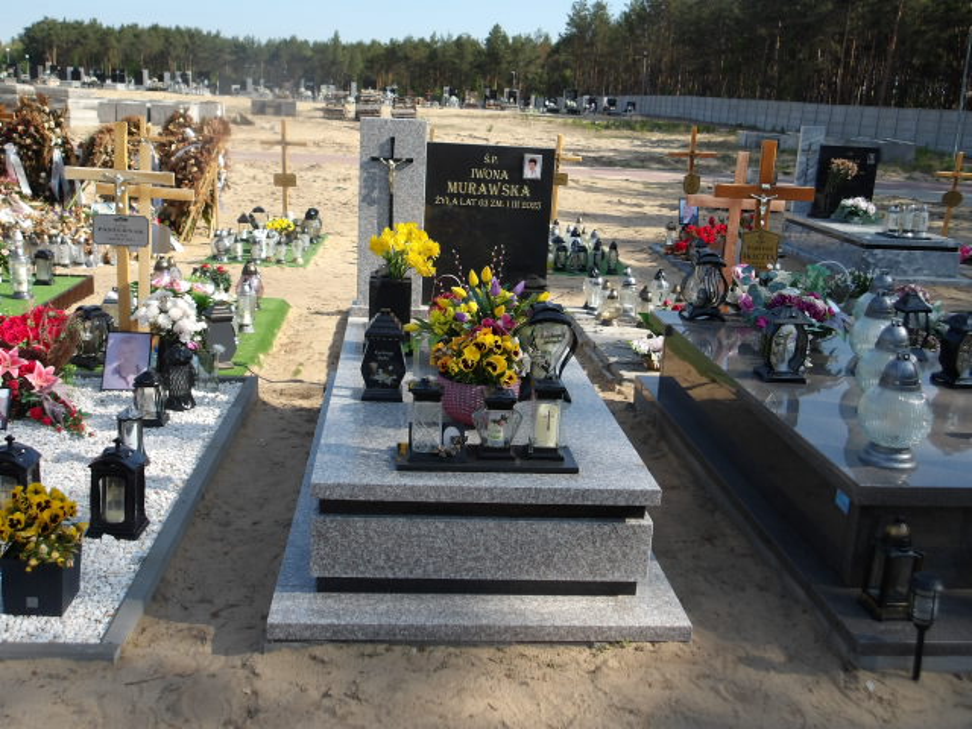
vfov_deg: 41.8
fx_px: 955
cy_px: 364
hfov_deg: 54.0
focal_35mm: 34
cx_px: 486
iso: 100
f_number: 3.3
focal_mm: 6.1
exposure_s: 1/718
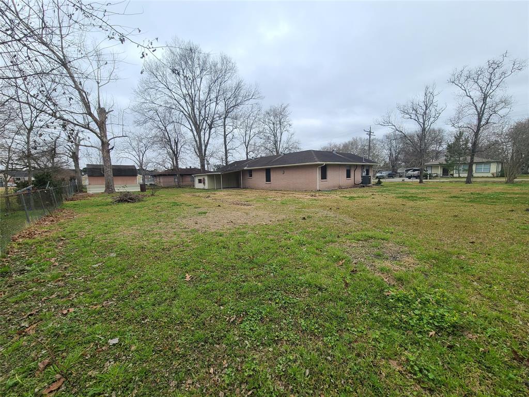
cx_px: 264
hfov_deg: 106.2
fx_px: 199
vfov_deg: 89.9
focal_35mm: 13
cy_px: 198
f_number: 2.2
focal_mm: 2.2
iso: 50
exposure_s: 1/426
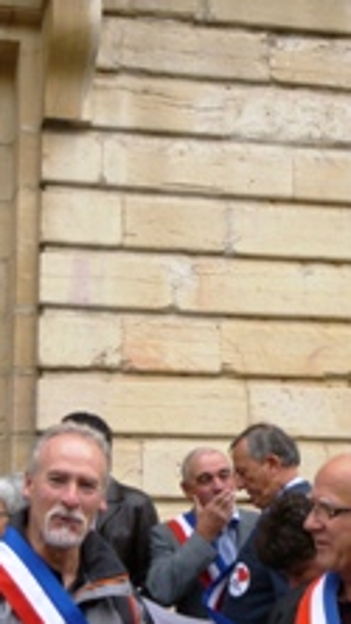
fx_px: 909
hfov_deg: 21.1
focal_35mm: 55
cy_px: 416
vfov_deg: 37.4
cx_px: -6
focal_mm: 4.5
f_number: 3.1
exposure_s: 1/320
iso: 100
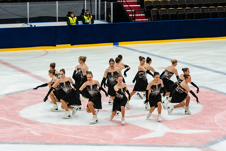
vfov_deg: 9.9
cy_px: 76
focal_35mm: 138
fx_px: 866
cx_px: 113
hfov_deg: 14.9
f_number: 4
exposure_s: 1/500
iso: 1400
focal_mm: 92
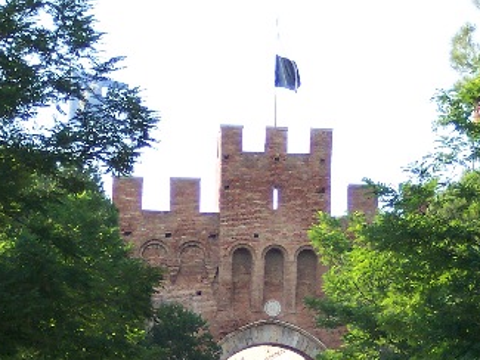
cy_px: 313
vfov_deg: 6.8
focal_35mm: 219
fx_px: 3038
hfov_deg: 9.0
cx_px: 266
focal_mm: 18.7
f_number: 4.1
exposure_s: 1/250
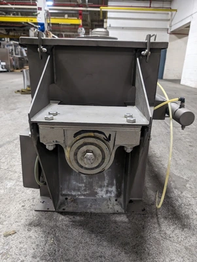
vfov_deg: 71.5
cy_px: 131
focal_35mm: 24
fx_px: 182
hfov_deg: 56.9
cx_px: 98
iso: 716
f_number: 1.68
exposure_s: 1/120
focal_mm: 6.9
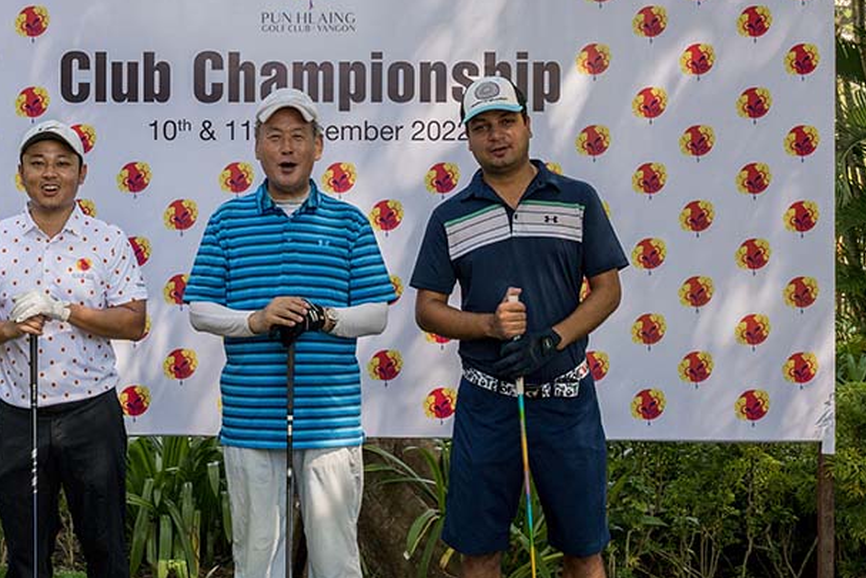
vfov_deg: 27.5
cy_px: 356
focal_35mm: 49
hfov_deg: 39.9
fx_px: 1179
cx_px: 290
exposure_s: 1/320
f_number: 7.1
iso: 400
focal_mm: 31
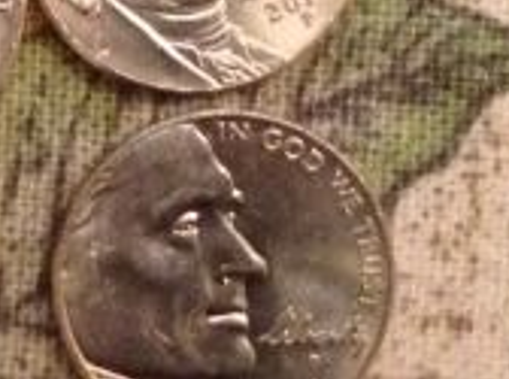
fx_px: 2888
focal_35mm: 197
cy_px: 205
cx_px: -406
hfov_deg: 9.6
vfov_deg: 7.5
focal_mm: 3.3
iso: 250
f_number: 2.4
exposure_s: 1/24
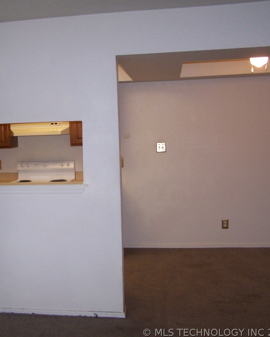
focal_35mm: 50
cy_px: 170
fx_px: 499
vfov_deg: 37.3
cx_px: 67
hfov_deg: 29.8
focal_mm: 6.3
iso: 140
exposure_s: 1/60
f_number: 2.8
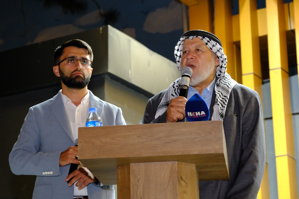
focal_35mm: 98
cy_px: 100
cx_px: 150
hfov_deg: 20.8
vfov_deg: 14.0
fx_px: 814
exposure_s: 1/13
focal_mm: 65.2
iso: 3200
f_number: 4.5
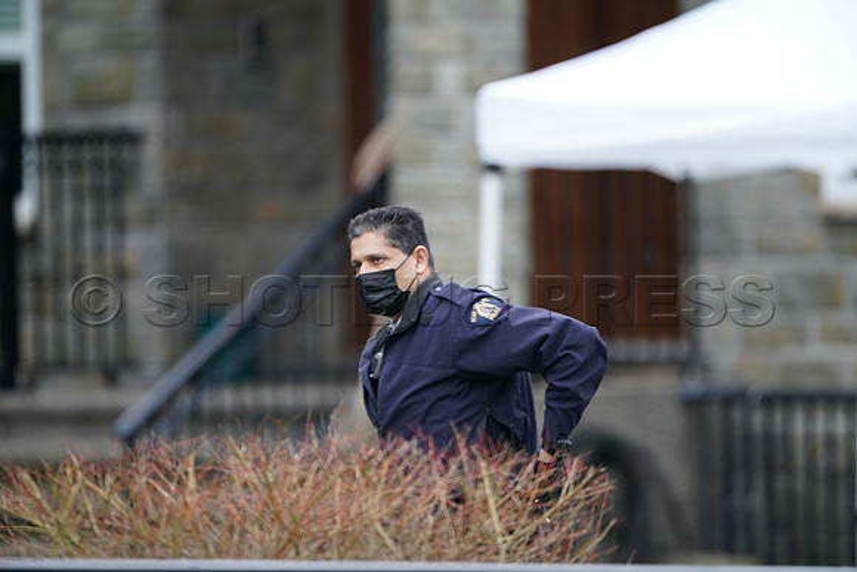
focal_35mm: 840
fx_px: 20000
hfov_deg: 2.5
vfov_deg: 1.6
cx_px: 428
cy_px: 286
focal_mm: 840
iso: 1250
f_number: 5.6
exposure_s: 1/200
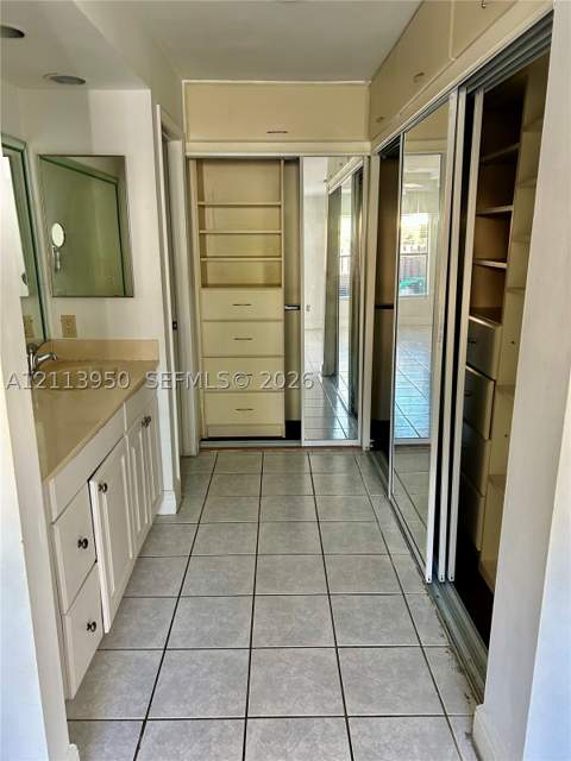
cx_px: 286
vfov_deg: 67.3
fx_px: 572
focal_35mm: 26
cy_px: 380
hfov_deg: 53.1
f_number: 1.5
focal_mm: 5.7
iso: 160
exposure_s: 1/60
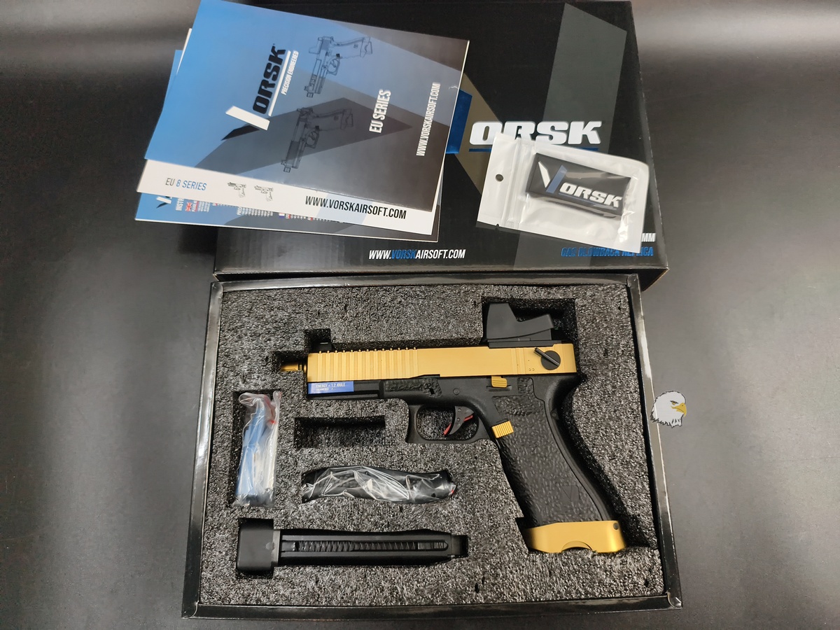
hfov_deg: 73.9
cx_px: 420
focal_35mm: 23
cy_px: 315
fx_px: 558
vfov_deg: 58.9
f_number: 1.57
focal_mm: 6.54
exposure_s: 1/60
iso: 284
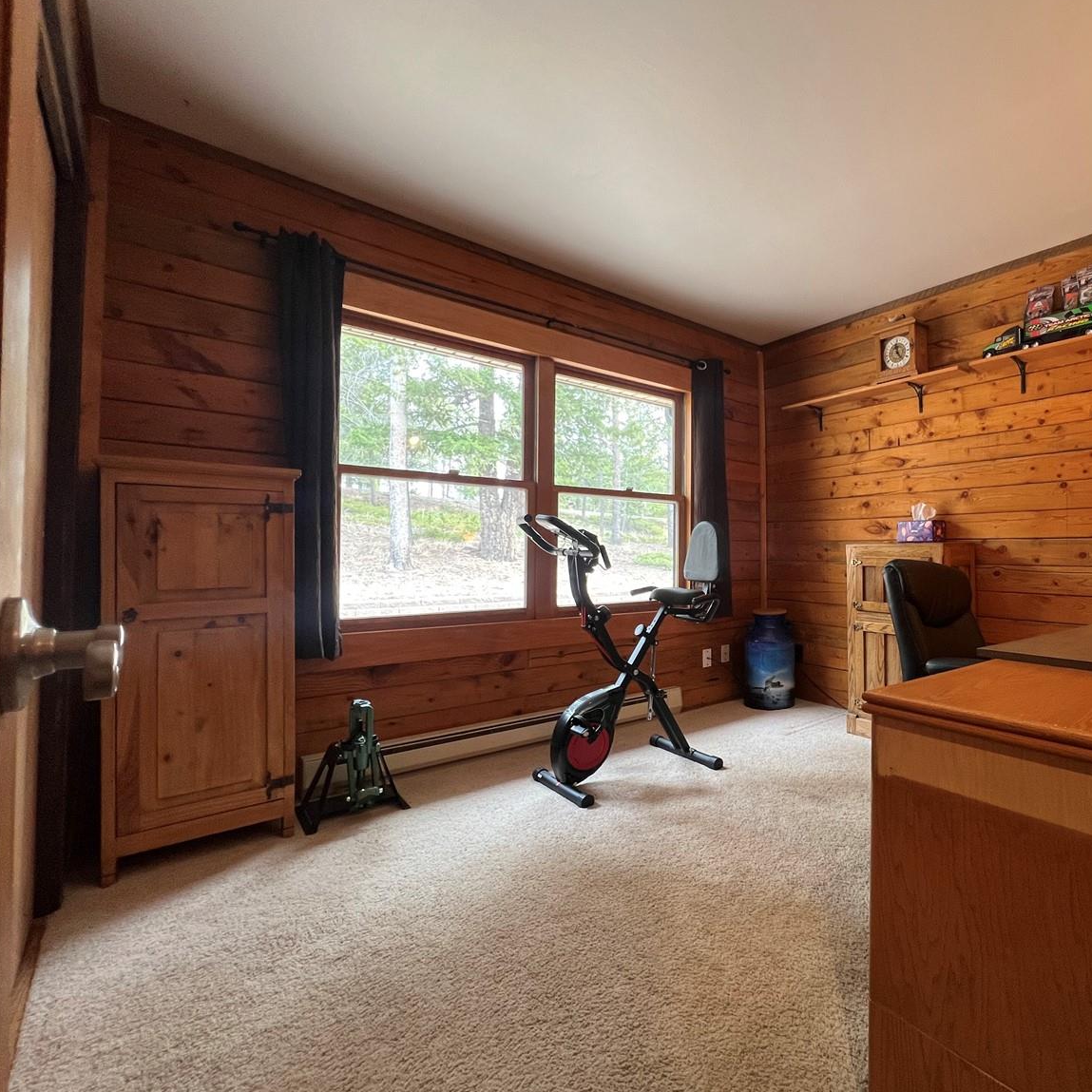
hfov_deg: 83.5
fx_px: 571
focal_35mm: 16
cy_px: 545
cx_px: 755
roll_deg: -0.5
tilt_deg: -0.1
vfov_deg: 87.4
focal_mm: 1.57
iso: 200
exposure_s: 1/60
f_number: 1.8
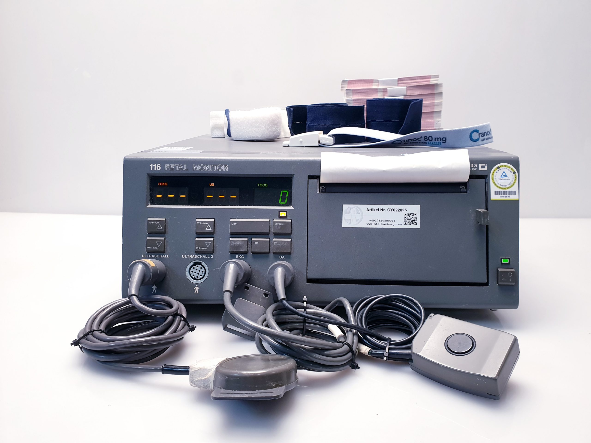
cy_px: 222
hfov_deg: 67.3
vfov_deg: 53.1
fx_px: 444
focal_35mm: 26
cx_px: 296
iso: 100
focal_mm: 4.3
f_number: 2.4
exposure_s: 1/50
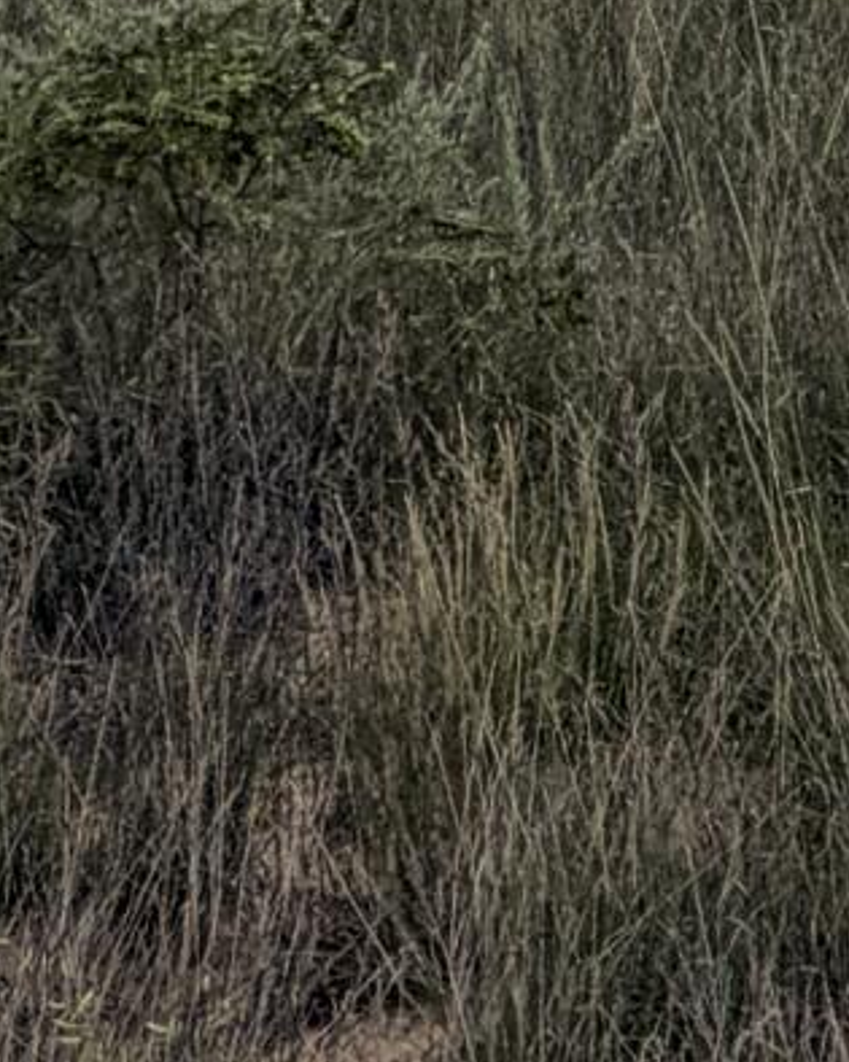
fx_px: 3268
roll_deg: -0.9
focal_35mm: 104
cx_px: 1531
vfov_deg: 15.7
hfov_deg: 13.3
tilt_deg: +3.9
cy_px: -863
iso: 25
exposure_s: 1/1961
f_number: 2.2
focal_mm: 2.22
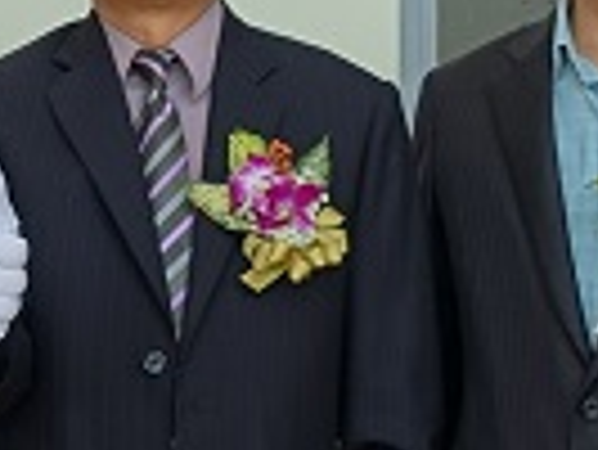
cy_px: 225
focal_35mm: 163
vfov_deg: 9.1
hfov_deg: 11.7
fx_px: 2818
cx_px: -254
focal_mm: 9.12
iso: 125
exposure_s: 1/80
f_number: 3.5
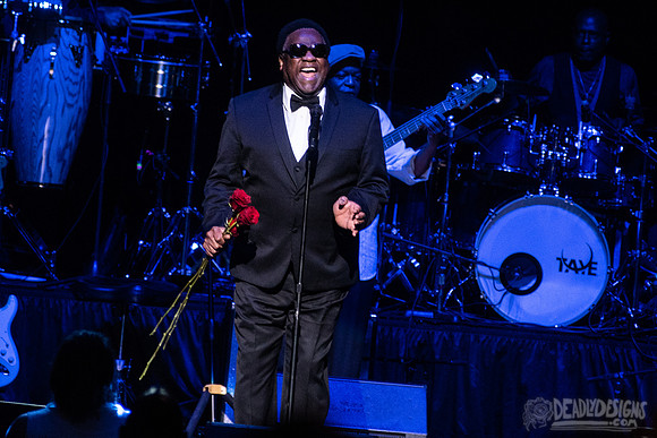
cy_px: 89
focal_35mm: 374
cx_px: 364
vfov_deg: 3.7
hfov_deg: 5.5
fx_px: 6818
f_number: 4
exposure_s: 1/400
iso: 3200
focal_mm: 200
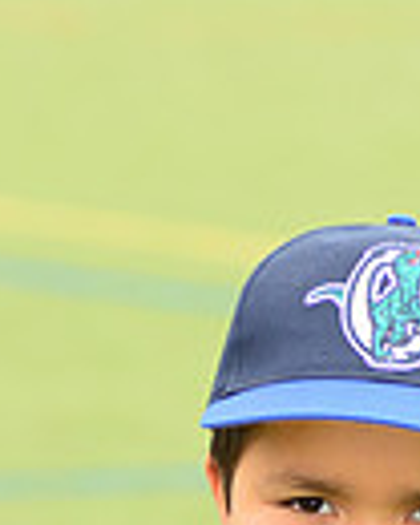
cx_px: 267
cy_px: 765
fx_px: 11047
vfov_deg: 2.7
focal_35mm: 711
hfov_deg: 2.2
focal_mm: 170
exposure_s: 1/200
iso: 250
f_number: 8
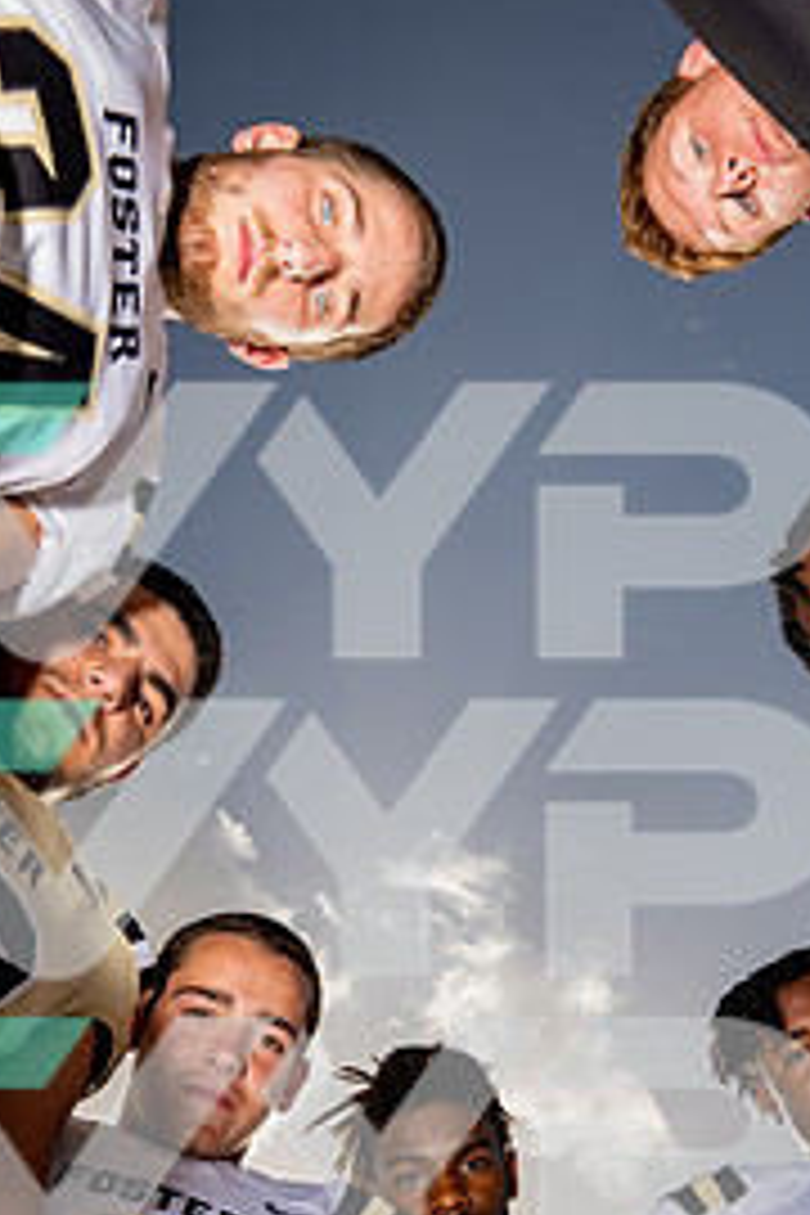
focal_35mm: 40
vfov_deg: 47.4
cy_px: 842
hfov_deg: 33.3
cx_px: 495
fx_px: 1350
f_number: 4.5
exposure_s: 1/1250
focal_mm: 24
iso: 100
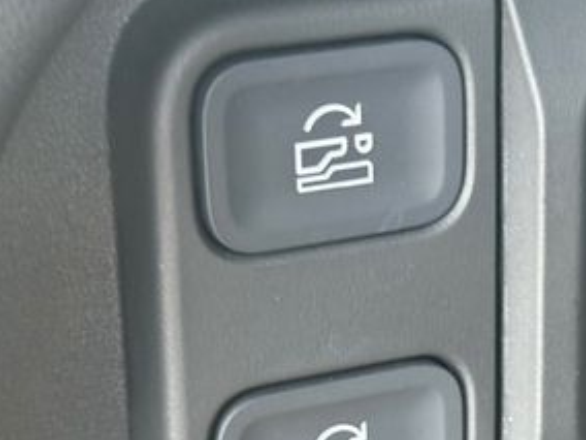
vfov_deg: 13.6
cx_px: 349
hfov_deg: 18.2
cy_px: 347
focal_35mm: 108
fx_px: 1828
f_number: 1.78
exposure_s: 1/60
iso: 200
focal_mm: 6.76
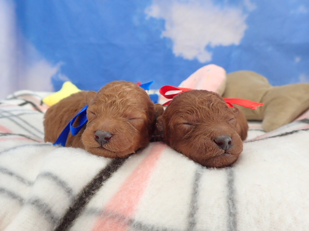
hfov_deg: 69.4
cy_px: 116
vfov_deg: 54.9
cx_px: 154
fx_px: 223
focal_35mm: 25
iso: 400
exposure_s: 1/80
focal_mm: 4.5
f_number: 2.8
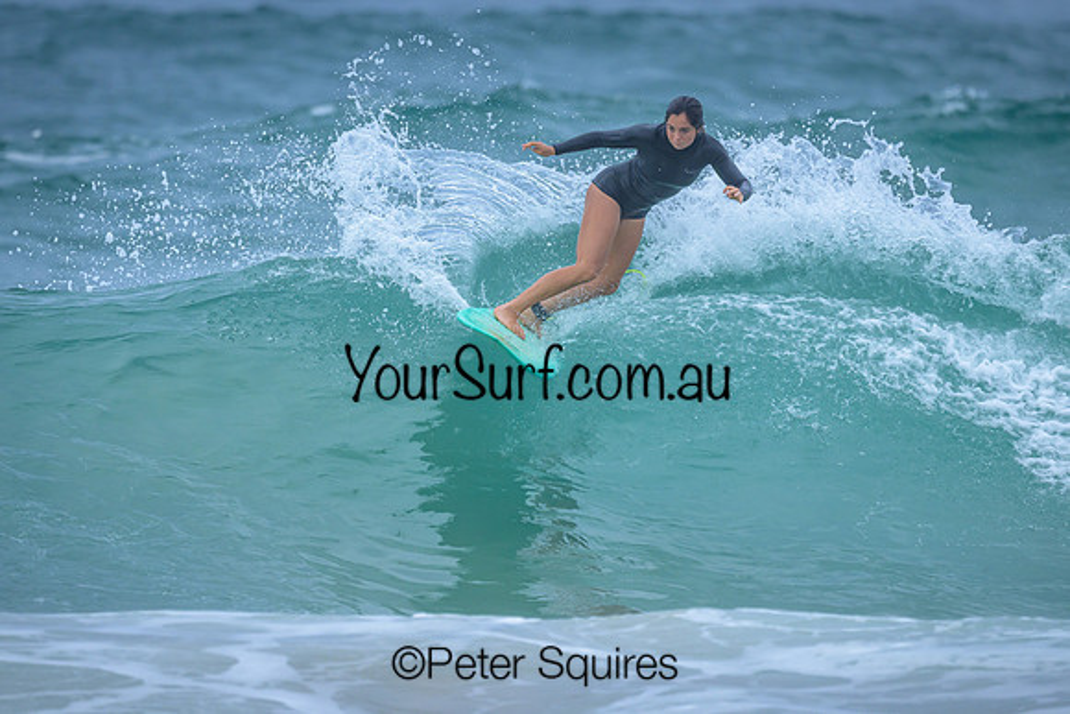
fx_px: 29016
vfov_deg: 1.4
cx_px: 537
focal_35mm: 976
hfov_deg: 2.1
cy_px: 377
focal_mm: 800
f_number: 6.3
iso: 560
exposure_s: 1/2500
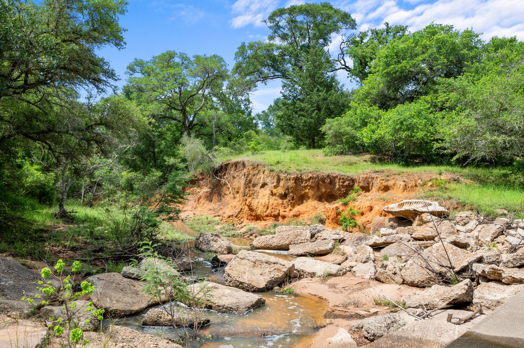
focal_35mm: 30
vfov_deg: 43.5
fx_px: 436
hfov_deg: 62.0
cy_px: 174
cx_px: 262
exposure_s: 1/640
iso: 800
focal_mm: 30
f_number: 14
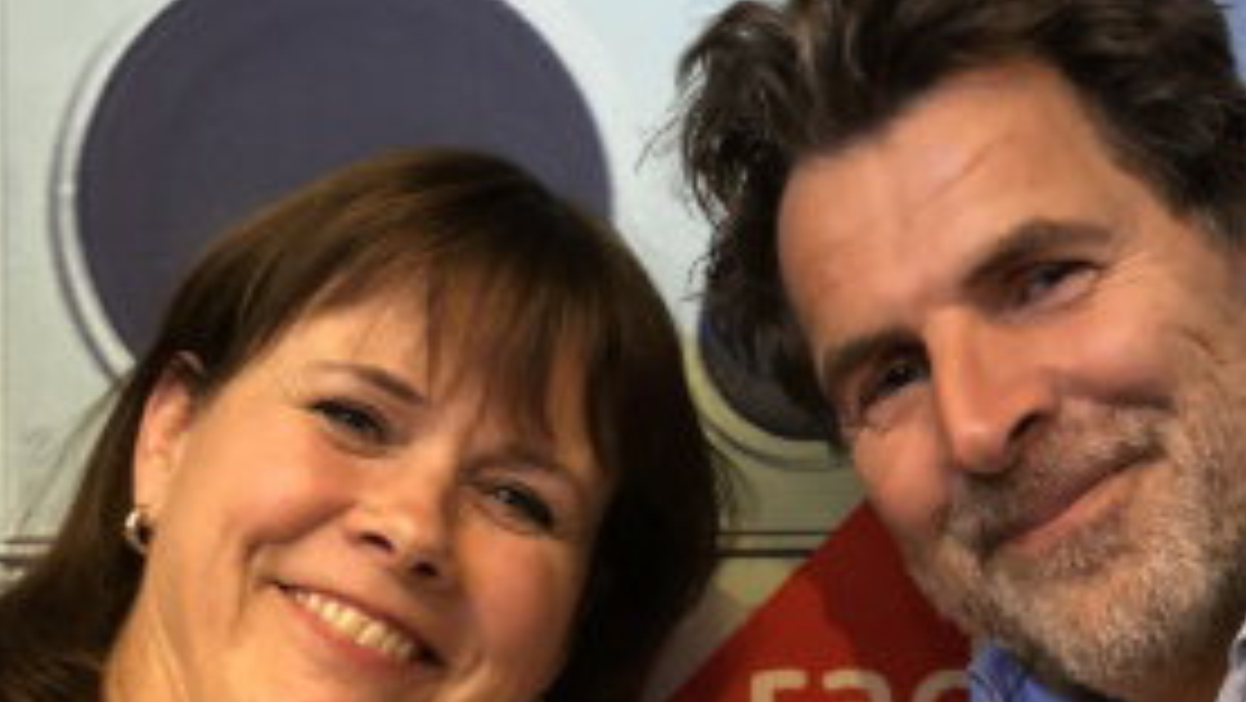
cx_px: 751
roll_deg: +0.7
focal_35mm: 102
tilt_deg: +4.1
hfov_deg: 20.9
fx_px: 3371
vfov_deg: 11.8
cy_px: 664
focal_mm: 6
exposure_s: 1/10
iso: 160
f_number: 2.4
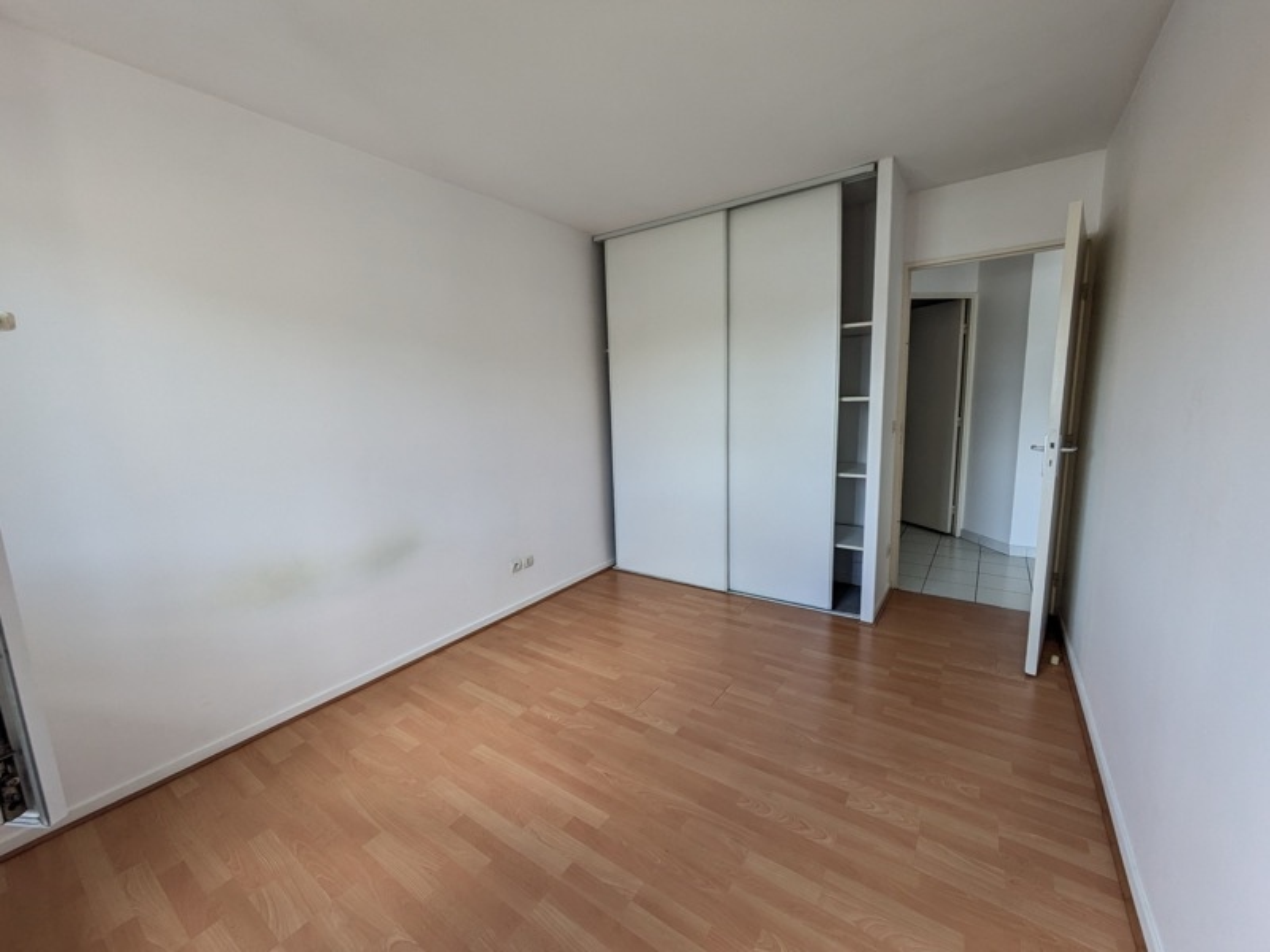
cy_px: 476
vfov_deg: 85.7
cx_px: 635
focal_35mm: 14
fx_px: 514
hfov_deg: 102.1
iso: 49
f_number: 2.2
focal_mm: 1.83
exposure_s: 1/111
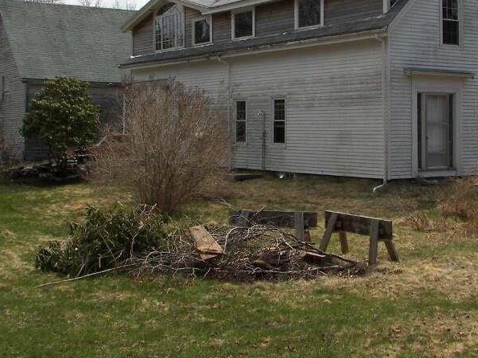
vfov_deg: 23.3
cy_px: 75
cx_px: 280
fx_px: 856
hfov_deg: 31.1
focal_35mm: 62
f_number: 4
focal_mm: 6
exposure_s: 1/500
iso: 50
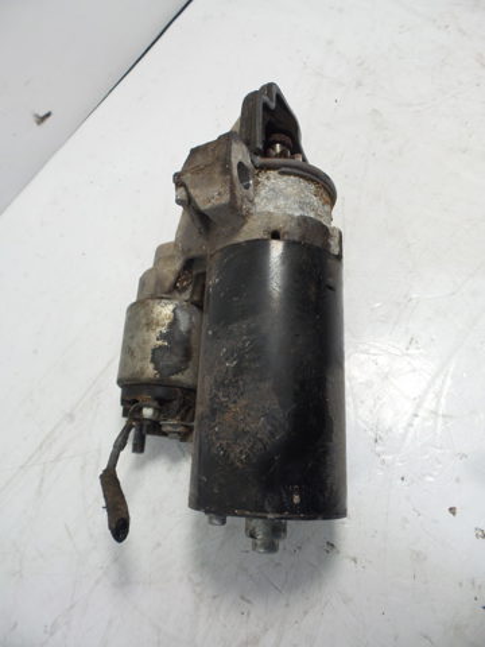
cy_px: 324
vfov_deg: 73.9
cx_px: 242
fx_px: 430
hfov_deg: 58.9
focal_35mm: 23
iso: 100
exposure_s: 1/60
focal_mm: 4.1
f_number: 3.5
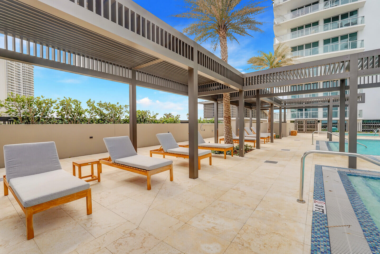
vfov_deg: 73.8
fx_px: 169
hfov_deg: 96.7
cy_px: 127
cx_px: 190
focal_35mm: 16
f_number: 5.6
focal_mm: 16
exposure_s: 1/1250
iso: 320
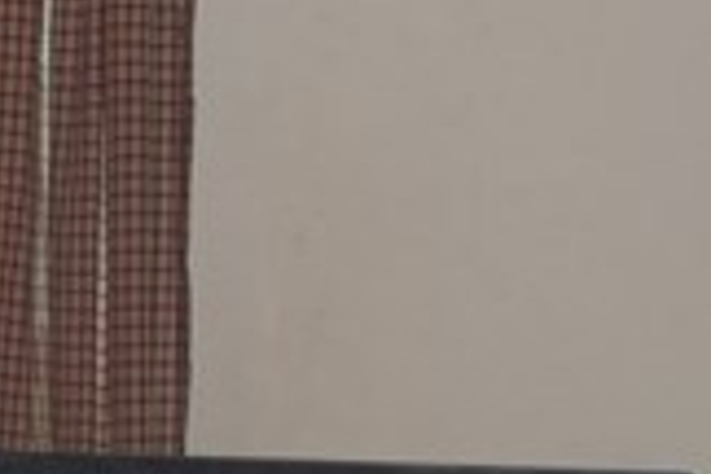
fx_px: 4759
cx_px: -564
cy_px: 557
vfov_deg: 5.7
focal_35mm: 241
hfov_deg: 8.2
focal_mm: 24
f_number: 4.2
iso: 200
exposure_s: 1/60
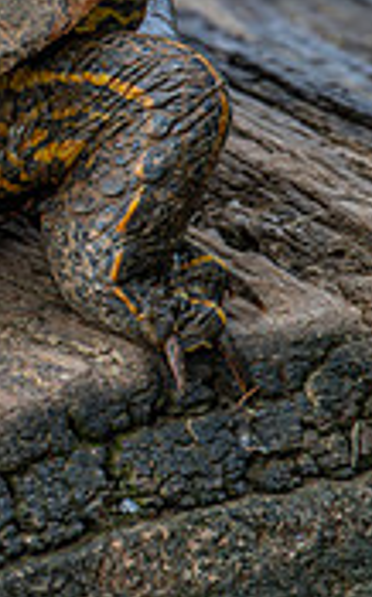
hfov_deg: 0.5
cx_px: -705
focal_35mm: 2609
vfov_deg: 0.8
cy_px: -210
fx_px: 42426
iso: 900
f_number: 8
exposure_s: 1/250
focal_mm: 560
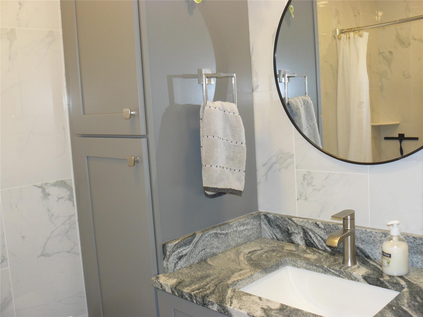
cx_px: 212
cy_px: 158
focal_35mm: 36
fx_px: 440
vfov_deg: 39.7
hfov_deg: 51.4
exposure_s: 1/30
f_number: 2.8
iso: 100
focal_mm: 6
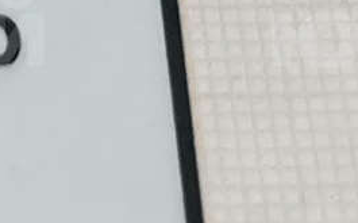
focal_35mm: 200
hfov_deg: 9.5
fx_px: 1949
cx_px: -461
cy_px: -651
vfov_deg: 5.7
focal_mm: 4.66
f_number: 1.4
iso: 125
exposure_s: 1/100
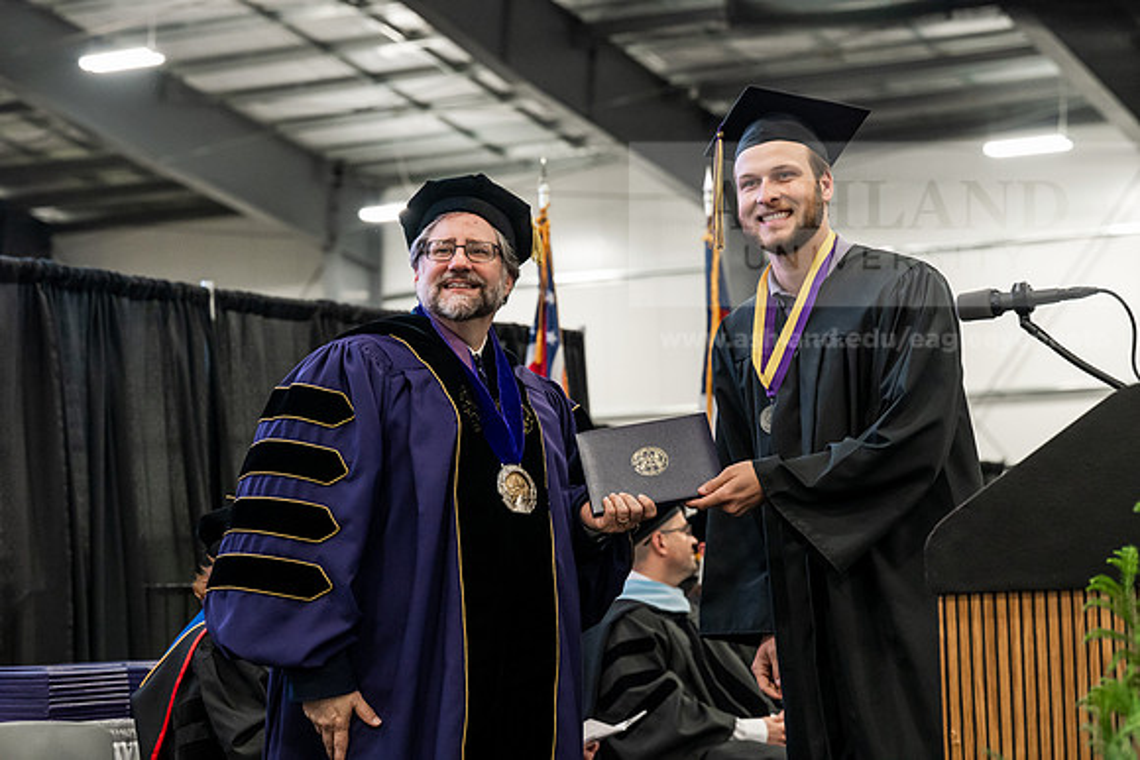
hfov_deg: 23.6
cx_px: 570
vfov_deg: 15.9
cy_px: 380
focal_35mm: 86
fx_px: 2724
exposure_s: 1/200
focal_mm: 86
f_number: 4.5
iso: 4000
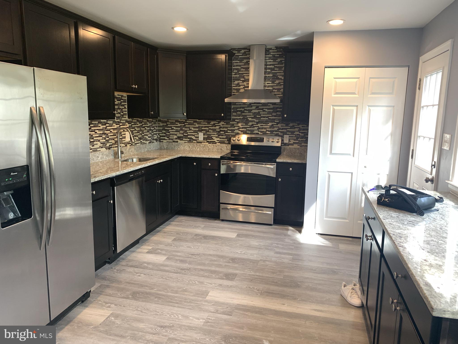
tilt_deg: -9.3
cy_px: 172
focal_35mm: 26
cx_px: 229
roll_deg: -1.1
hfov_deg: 67.3
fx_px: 344
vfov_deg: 53.1
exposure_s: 1/60
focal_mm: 4.25
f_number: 1.8
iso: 80
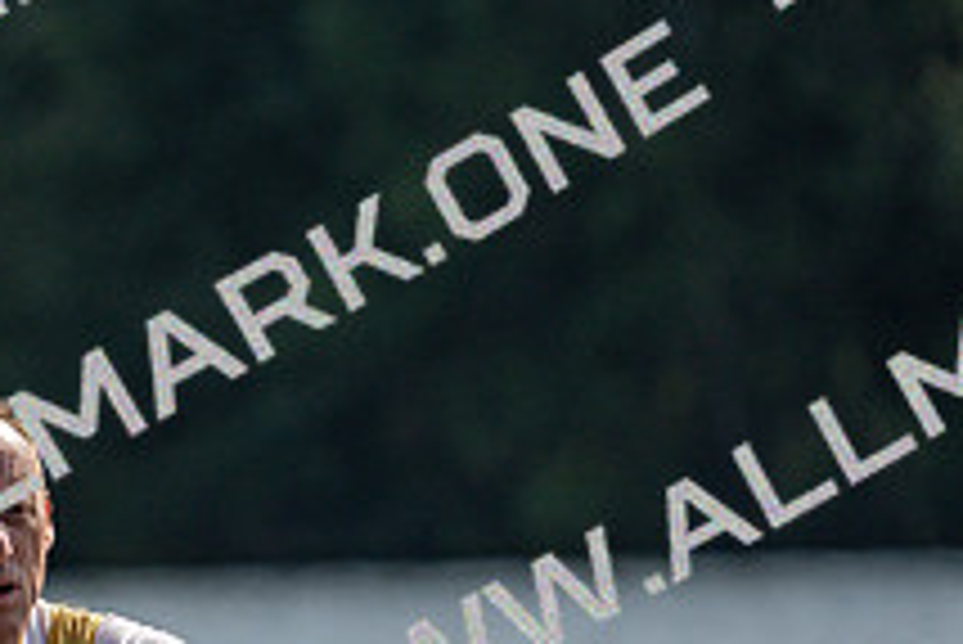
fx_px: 27677
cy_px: 867
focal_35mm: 1034
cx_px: -90
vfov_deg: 1.3
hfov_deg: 2.0
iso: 125
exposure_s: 1/1600
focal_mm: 382
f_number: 6.3
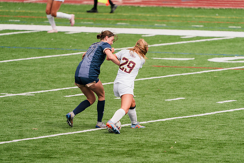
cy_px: 82
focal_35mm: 600
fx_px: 4067
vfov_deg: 2.3
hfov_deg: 3.4
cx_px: 122
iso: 400
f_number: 6.3
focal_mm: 600
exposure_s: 1/1600
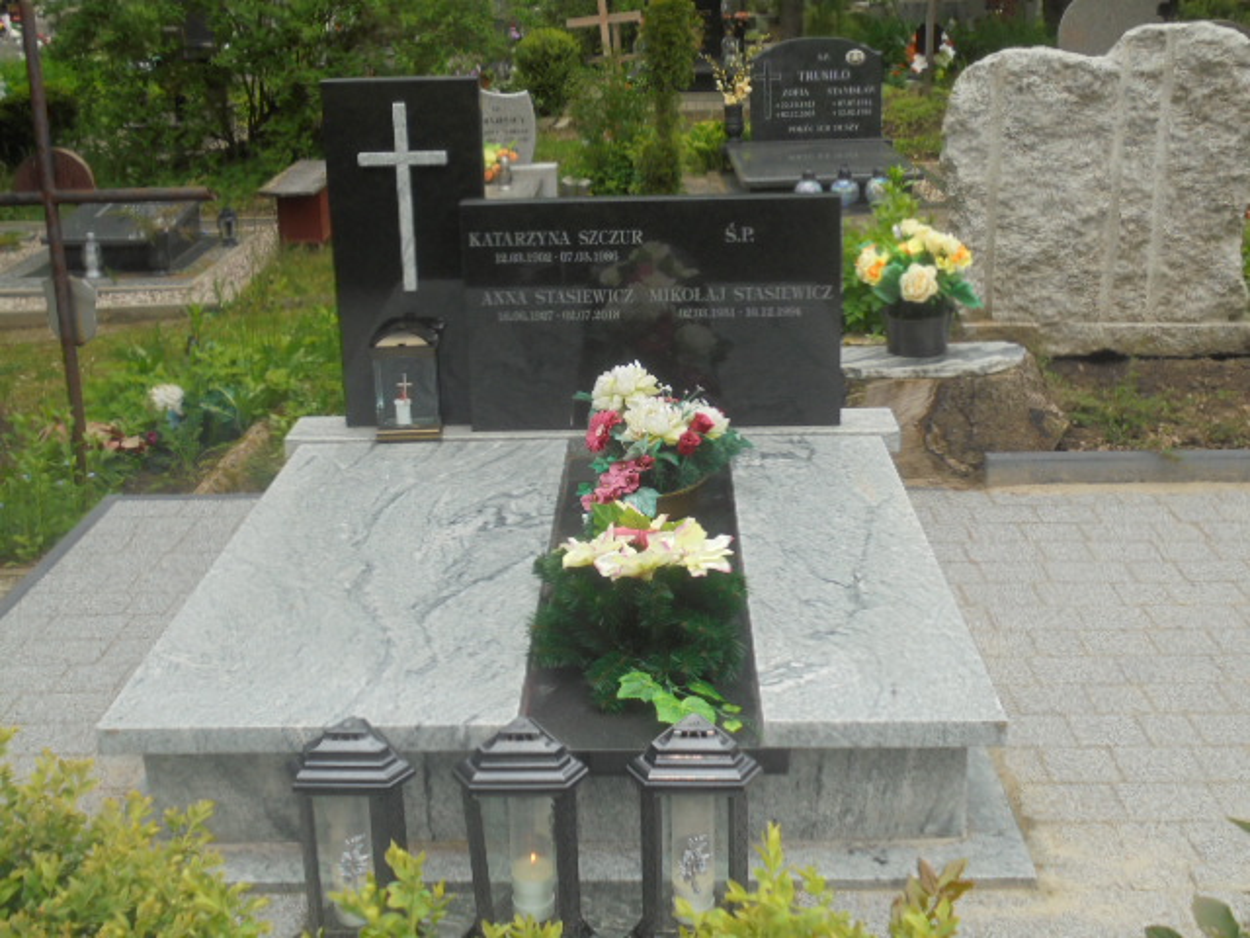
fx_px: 1553
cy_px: 469
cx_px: 625
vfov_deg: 33.6
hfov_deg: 43.9
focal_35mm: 43
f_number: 4.5
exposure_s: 1/60
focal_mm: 7.8
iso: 100
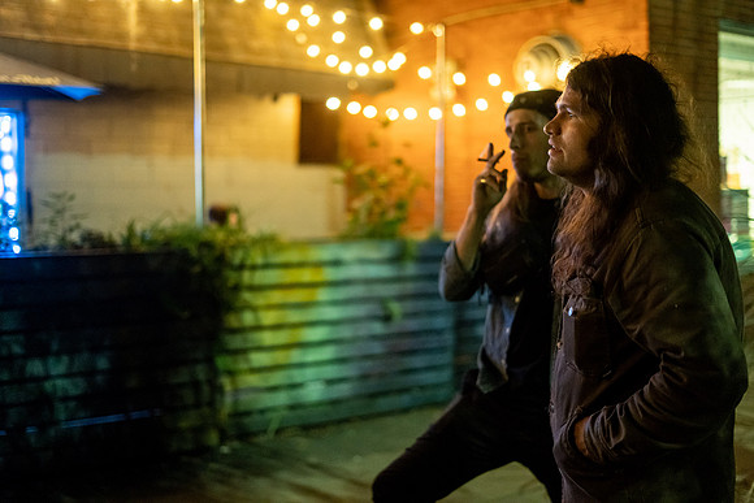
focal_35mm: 50
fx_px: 1047
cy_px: 252
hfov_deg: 39.6
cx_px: 377
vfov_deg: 27.0
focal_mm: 50
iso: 3200
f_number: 1.8
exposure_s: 1/160
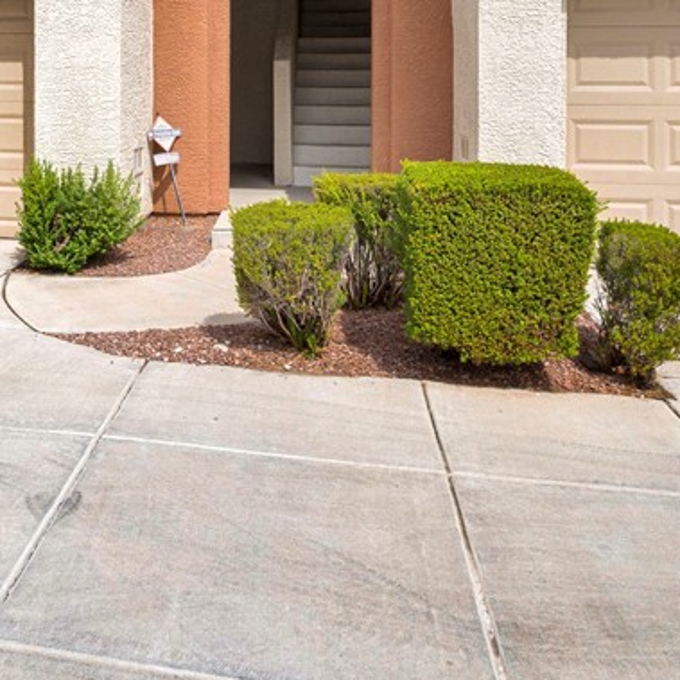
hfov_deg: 40.3
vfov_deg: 39.2
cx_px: 99
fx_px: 867
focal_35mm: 39
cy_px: 47
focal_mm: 16
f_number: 10
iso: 500
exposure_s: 1/1000
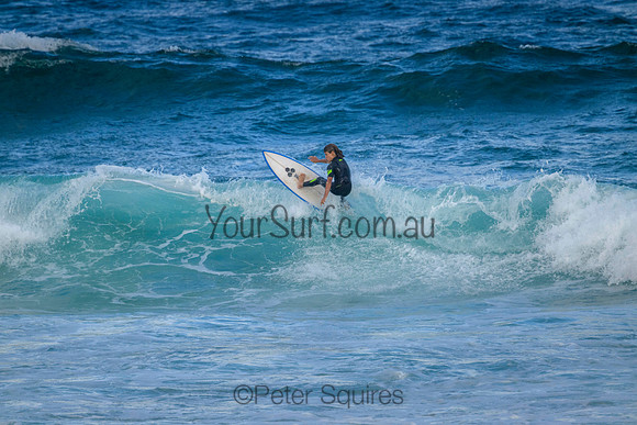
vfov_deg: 1.7
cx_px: 318
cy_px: 212
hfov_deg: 2.6
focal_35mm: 800
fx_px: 14158
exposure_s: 1/1600
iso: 1400
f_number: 11
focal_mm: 800
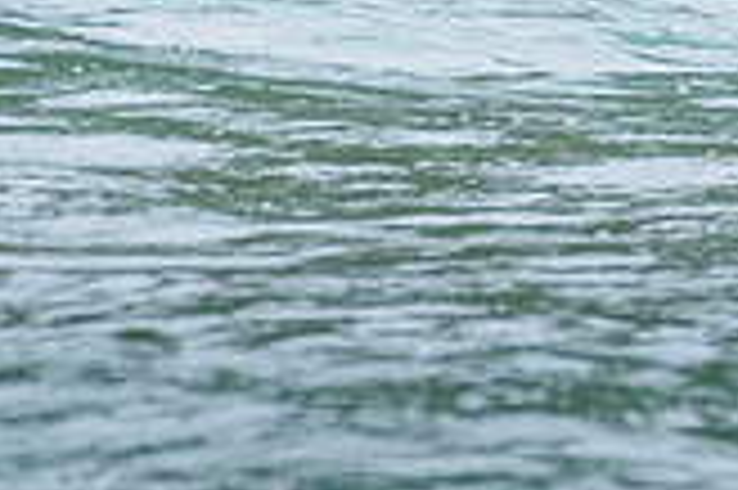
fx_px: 44501
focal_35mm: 2173
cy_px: -184
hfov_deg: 1.0
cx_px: 775
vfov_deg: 0.6
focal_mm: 500
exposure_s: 1/2000
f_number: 5.6
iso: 2000
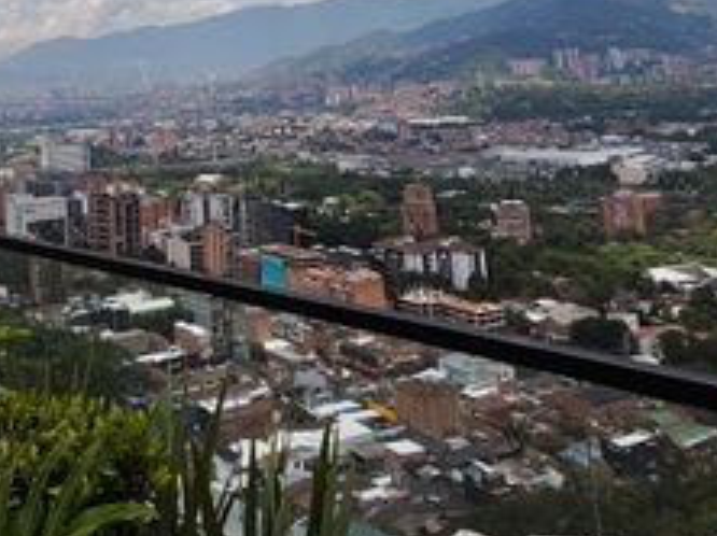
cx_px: 178
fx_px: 869
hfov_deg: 43.4
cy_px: -84
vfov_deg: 30.0
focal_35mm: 42
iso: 50
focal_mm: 2.16
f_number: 2.2
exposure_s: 1/926
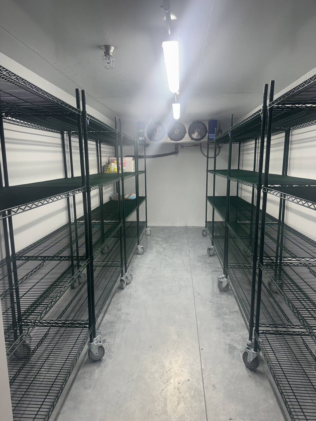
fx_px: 292
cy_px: 210
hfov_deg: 56.8
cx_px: 158
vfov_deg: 71.6
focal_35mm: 24
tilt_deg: -9.2
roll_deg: +1.7
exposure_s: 1/120
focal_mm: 6.76
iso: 80
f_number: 1.78
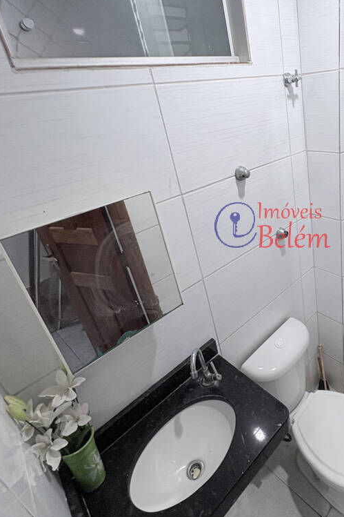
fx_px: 301
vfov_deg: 80.8
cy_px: 225
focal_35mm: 21
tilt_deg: -21.9
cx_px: 272
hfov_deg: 55.5
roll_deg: +7.2
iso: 160
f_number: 2.2
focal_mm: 2.22
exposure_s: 1/60
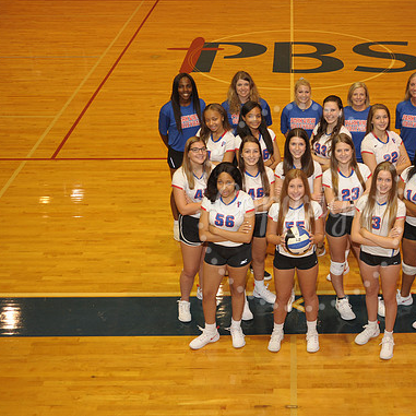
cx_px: 300
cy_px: 206
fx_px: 843
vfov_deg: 27.7
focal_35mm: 62
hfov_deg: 27.4
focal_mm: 48
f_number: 5.6
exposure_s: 1/60
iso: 800
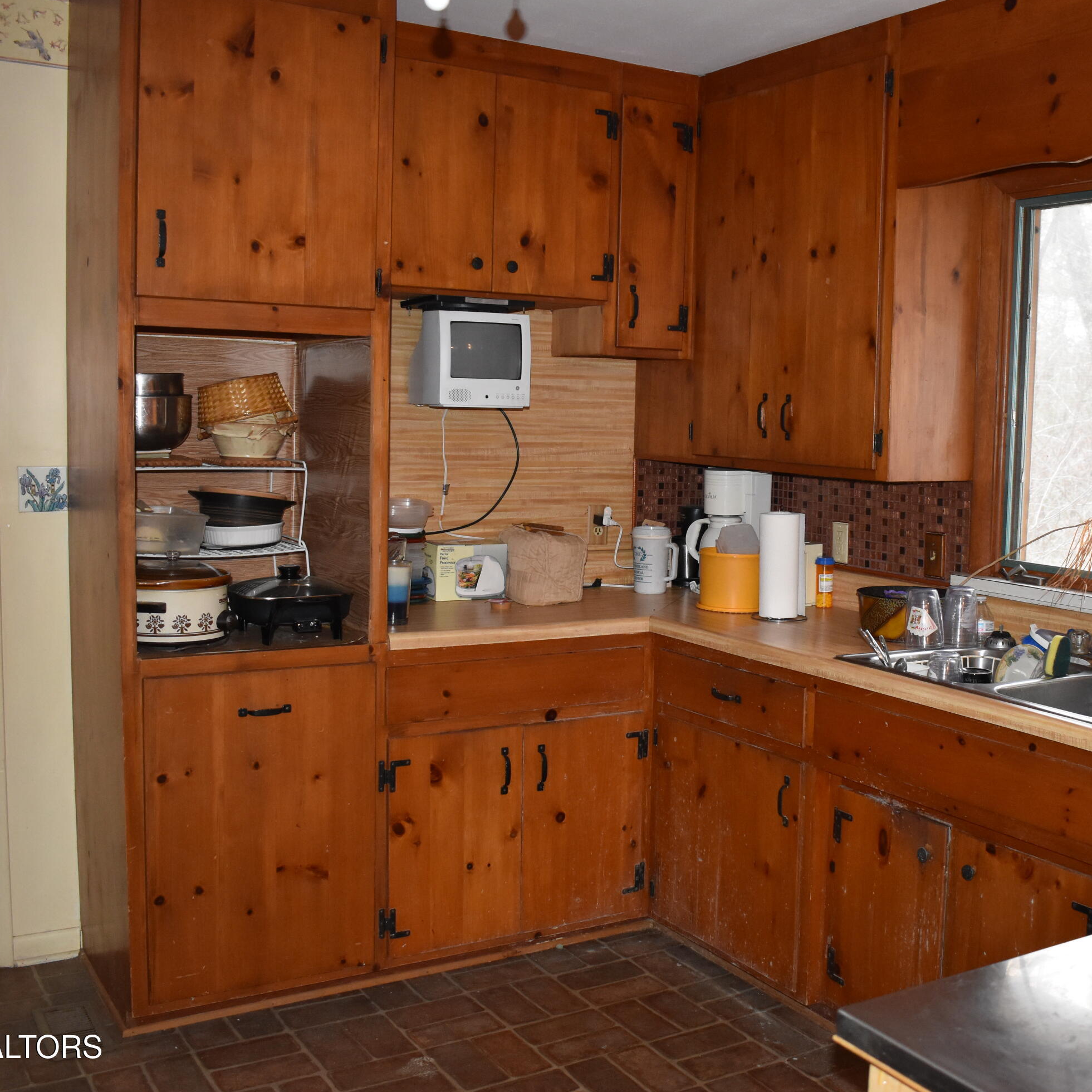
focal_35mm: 39
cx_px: 702
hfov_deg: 42.4
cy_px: 541
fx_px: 1392
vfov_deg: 42.8
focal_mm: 20
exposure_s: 1/60
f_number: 3.5
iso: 1600
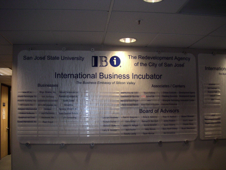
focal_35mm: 37
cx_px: 113
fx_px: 242
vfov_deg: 38.7
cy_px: 85
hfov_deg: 50.1
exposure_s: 1/50
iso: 160
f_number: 2.8
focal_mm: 5.7
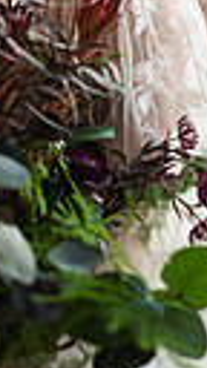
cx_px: -211
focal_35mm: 184
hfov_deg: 6.4
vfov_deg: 11.4
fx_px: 1795
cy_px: -124
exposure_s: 1/200
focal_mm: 50
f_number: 2.2
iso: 250
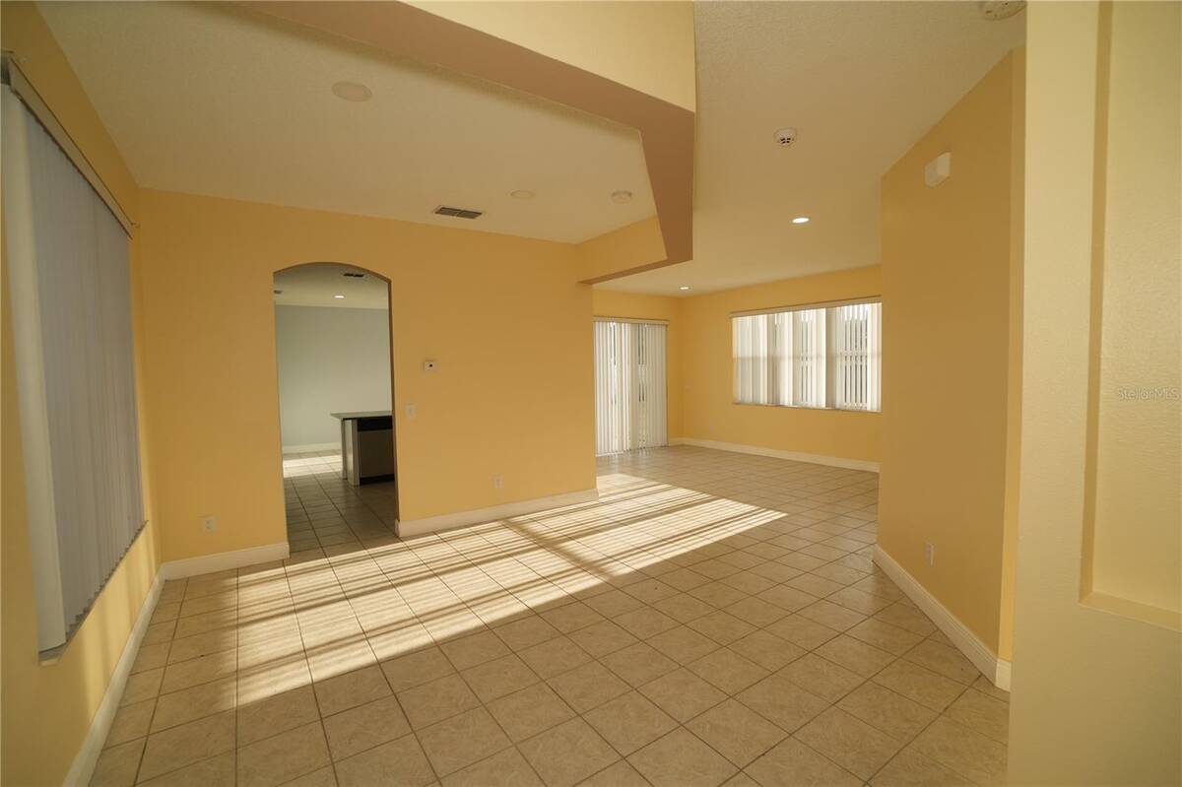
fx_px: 492
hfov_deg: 100.4
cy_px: 394
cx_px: 591
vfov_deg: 77.3
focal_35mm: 15
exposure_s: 1/200
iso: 100
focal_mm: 10
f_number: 4.5
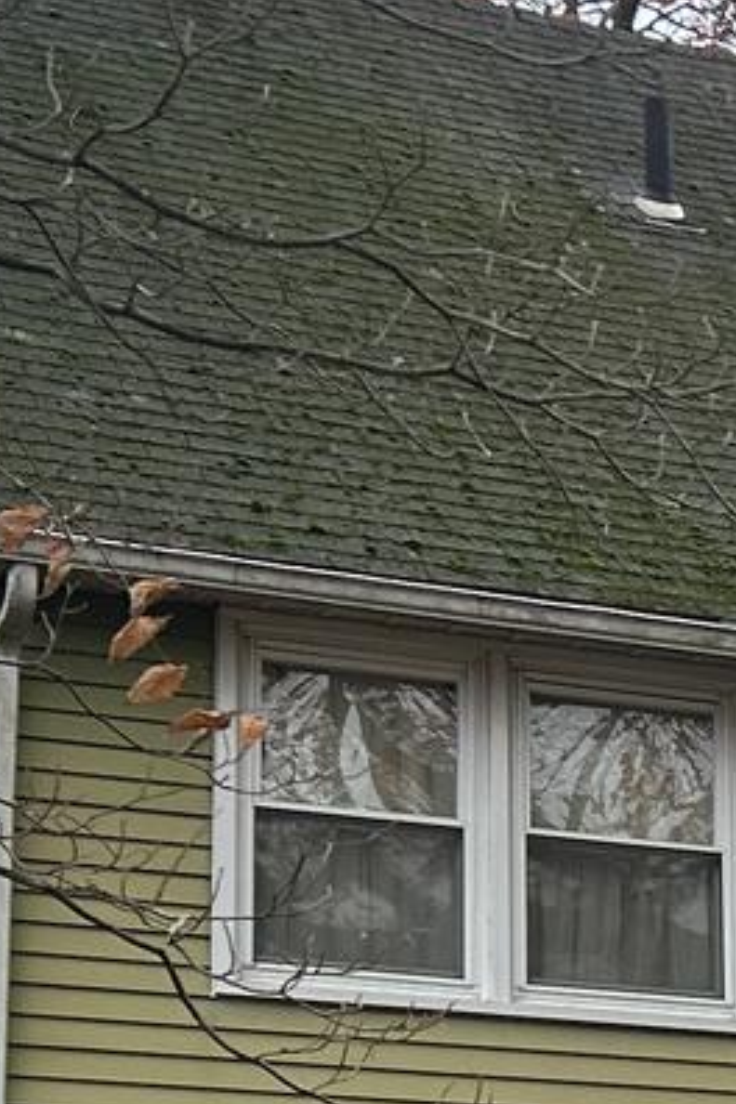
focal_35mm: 140
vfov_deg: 14.4
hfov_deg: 9.0
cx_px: 1656
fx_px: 4293
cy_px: 1107
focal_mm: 5.7
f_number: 1.5
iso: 50
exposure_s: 1/932
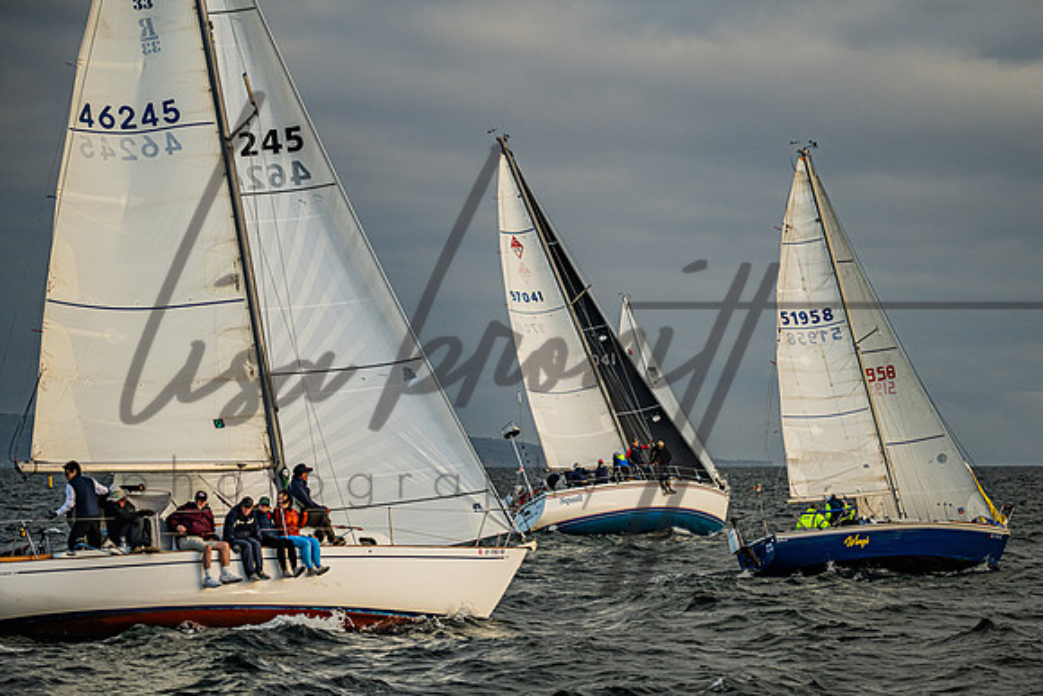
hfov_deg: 18.0
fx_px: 3282
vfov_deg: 12.1
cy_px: 381
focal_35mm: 113
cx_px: 591
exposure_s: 1/2500
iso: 560
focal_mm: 100
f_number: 4.5
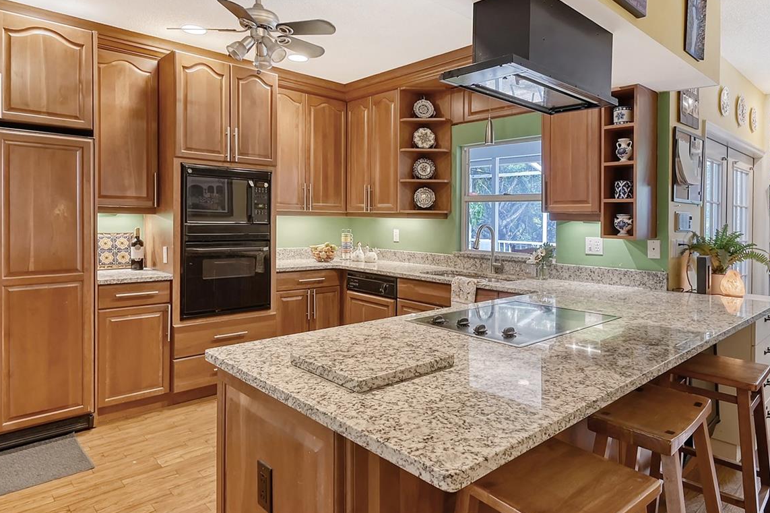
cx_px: 380
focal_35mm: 21
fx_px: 449
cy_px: 212
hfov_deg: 81.2
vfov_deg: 59.1
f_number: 10
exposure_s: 1/160
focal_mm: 10
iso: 800
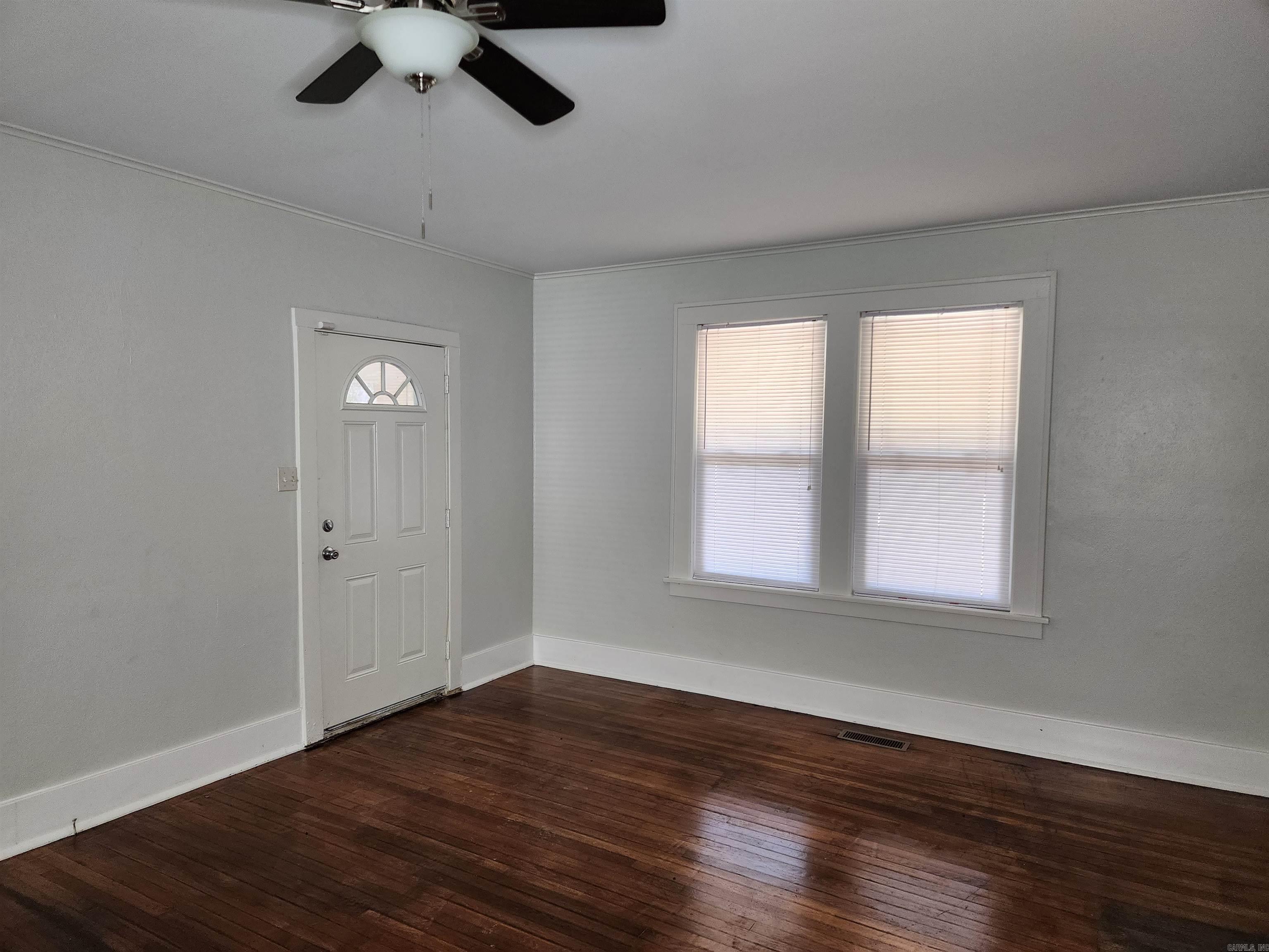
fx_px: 843
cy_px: 476
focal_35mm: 23
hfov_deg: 73.9
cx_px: 634
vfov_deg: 58.9
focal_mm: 6.4
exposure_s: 1/180
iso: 200
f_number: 1.8
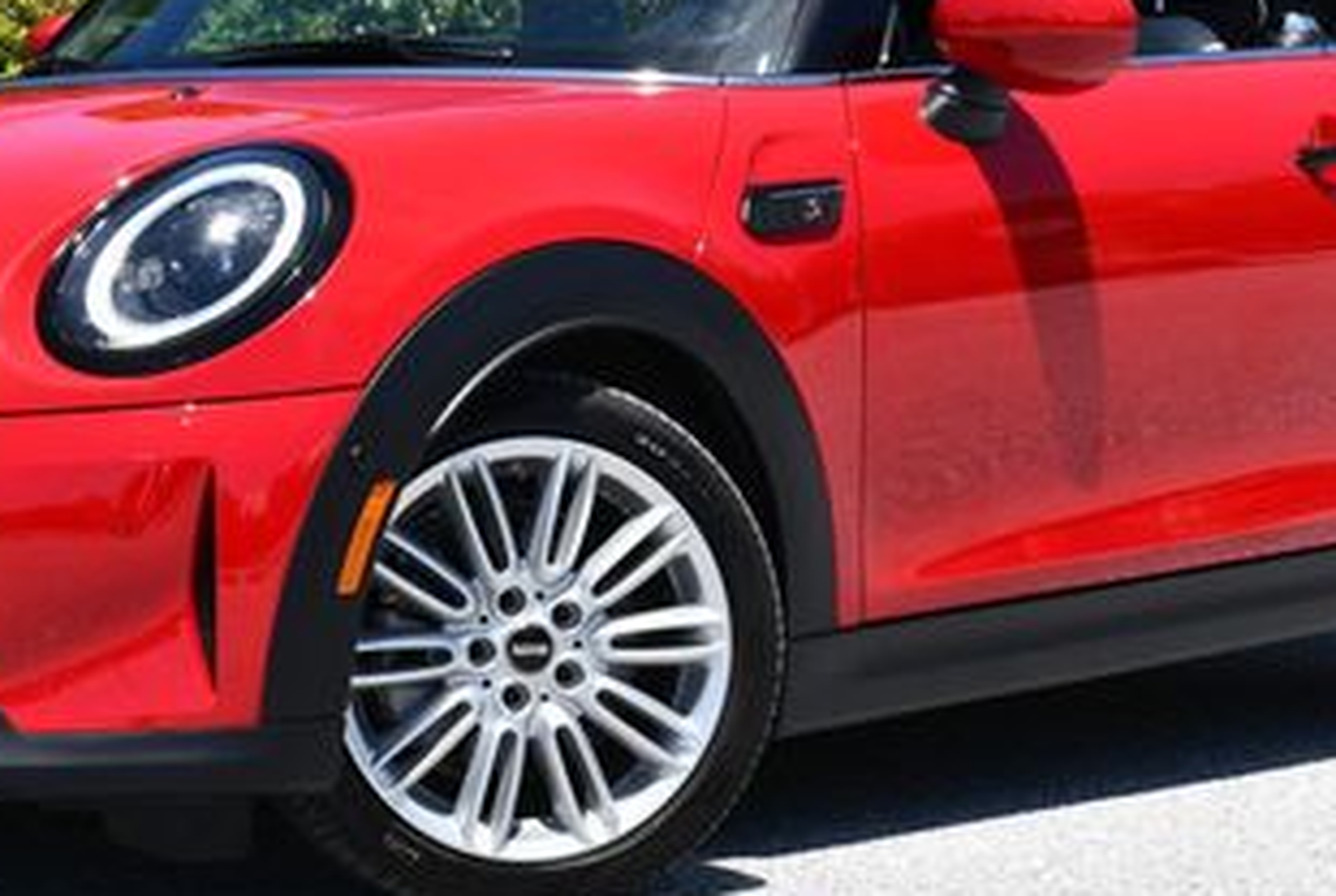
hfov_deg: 15.5
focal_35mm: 132
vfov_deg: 10.4
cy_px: 181
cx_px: 556
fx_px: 4908
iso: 140
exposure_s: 1/250
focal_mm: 32
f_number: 8
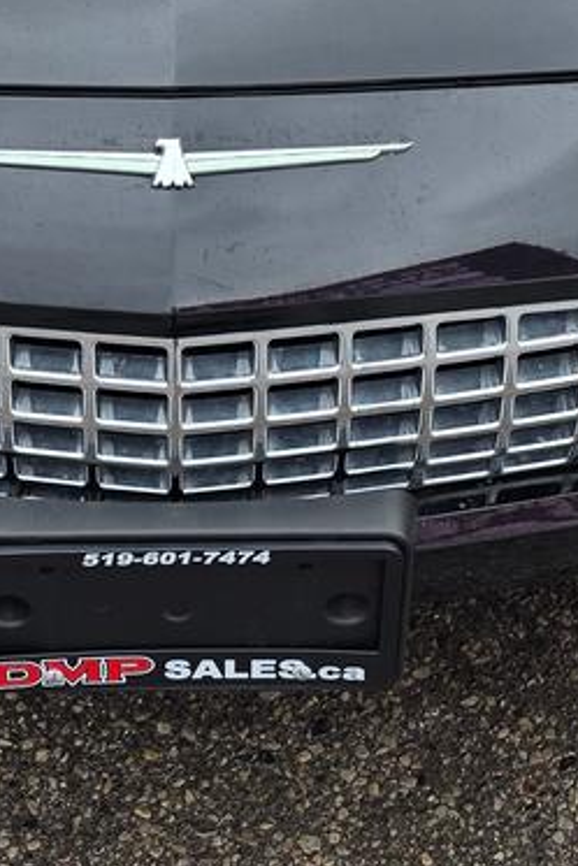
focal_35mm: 82
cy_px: -234
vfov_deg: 22.4
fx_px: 1973
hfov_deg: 16.6
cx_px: 160
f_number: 1.7
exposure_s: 1/359
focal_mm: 6.3
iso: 50
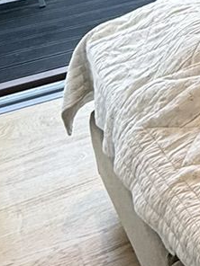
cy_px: -68
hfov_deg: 11.6
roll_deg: -0.6
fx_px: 747
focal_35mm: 97
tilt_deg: -17.7
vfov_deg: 18.9
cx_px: 525
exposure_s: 1/100
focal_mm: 2.22
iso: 64
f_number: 2.2
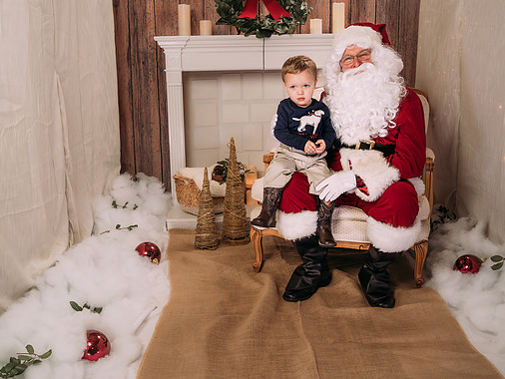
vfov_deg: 33.6
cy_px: 177
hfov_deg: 43.8
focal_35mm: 43
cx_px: 252
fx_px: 628
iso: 200
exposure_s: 1/125
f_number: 5.6
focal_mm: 35
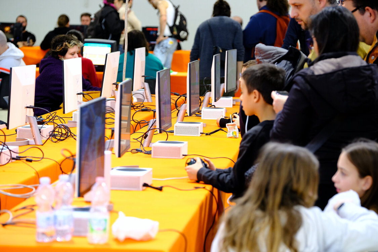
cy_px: 126
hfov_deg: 13.4
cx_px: 189
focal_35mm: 153
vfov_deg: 9.0
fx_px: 1606
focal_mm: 102.2
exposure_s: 1/30
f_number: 4
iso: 1250
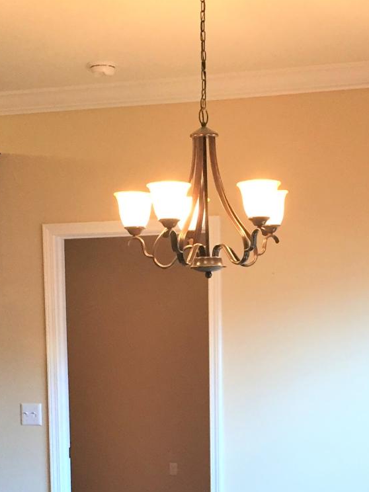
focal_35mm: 78
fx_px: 1109
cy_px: 501
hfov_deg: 18.9
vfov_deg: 23.9
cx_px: 212
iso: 50
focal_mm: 4.15
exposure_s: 1/30
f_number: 2.2
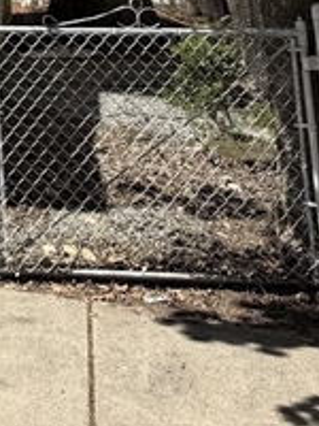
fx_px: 1130
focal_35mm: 92
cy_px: -324
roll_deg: -0.5
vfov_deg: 17.6
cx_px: -257
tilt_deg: +13.1
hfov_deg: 14.2
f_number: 1.78
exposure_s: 1/3145
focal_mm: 6.76
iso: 80
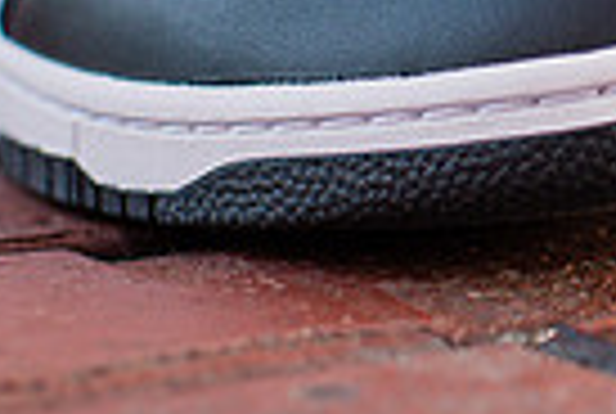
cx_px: 764
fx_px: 2538
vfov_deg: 9.1
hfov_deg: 13.4
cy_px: -142
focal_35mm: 148
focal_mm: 35
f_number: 2.8
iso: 640
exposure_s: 1/100
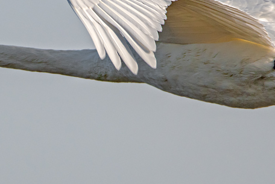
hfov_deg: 0.9
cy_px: 85
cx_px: 100
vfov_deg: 0.6
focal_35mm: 2366
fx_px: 18072
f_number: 7.1
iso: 400
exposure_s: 1/2500
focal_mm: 600
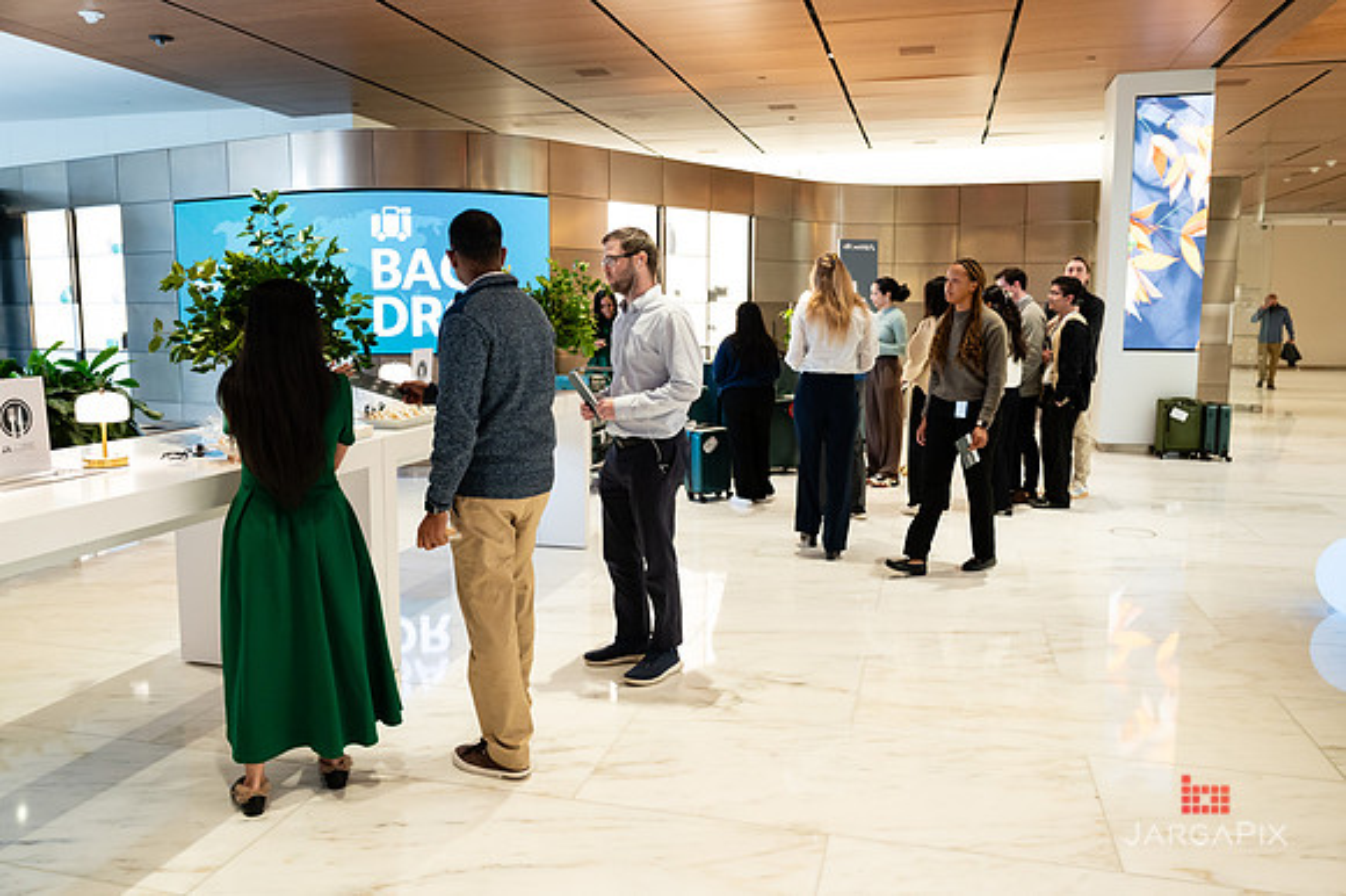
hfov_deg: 64.6
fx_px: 1065
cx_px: 643
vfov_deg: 45.6
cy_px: 428
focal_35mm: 28
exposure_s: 1/160
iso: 1250
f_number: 3.2
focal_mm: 27
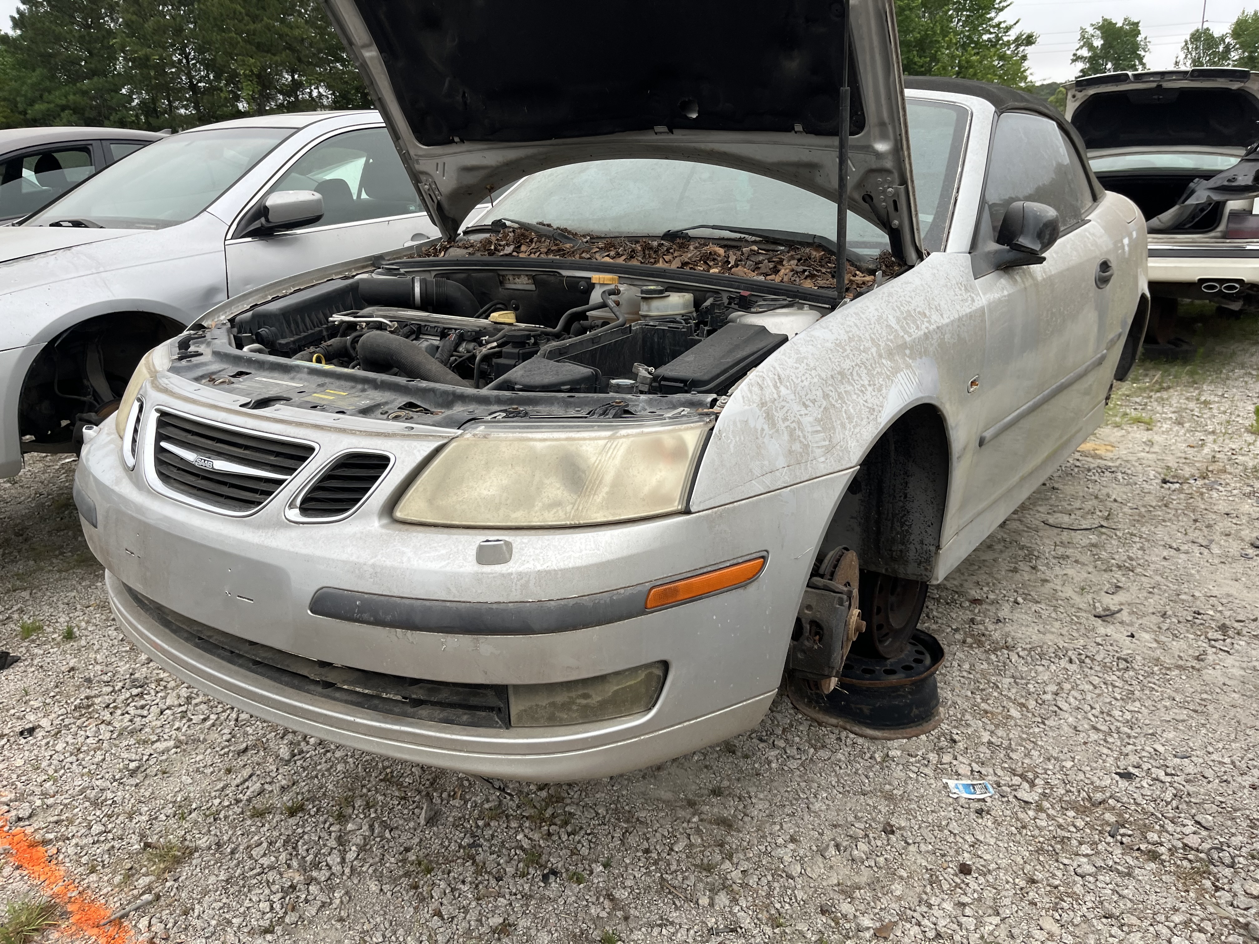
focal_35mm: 26
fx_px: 946
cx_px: 630
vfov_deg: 53.1
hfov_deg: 67.3
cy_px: 472
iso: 50
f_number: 1.6
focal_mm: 5.1
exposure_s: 1/487
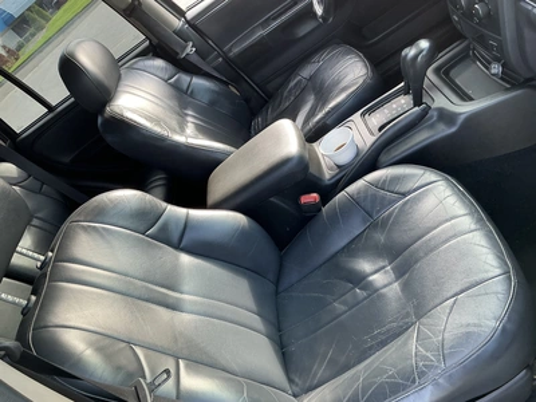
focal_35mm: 28
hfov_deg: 63.4
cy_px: 201
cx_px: 268
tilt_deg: -32.7
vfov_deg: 49.7
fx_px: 434
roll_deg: +44.3
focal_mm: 3
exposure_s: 1/122
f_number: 1.8
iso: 40
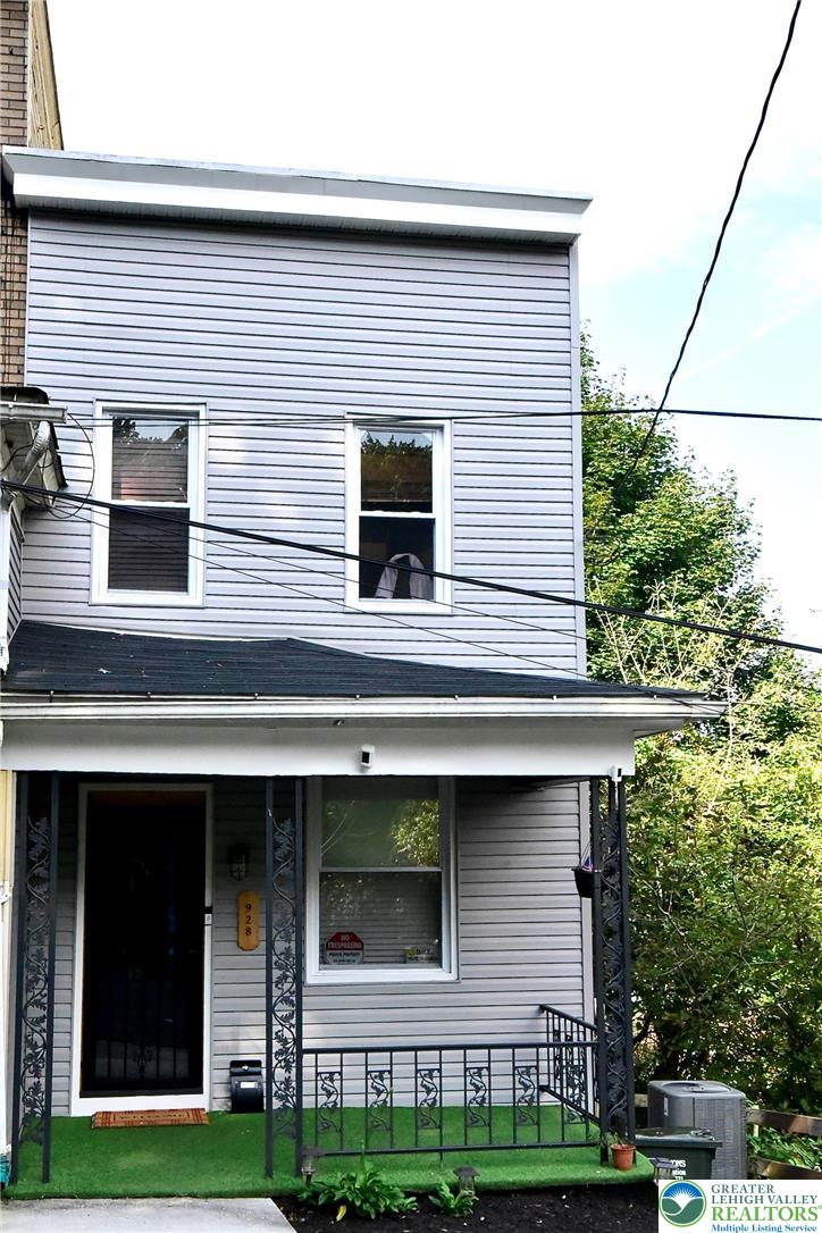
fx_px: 1199
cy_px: 616
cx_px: 411
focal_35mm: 35
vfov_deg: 54.4
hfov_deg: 37.9
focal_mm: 35
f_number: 18
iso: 8000
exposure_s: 1/1250
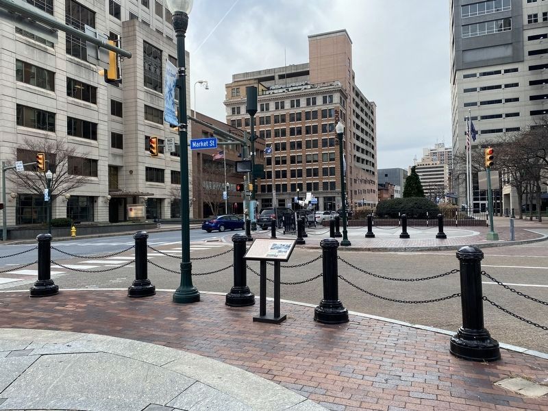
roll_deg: +0.7
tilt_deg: +2.6
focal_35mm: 26
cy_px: 206
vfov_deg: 53.1
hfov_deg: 67.3
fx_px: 412
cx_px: 274
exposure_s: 1/414
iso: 32
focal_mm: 4.25
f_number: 1.8
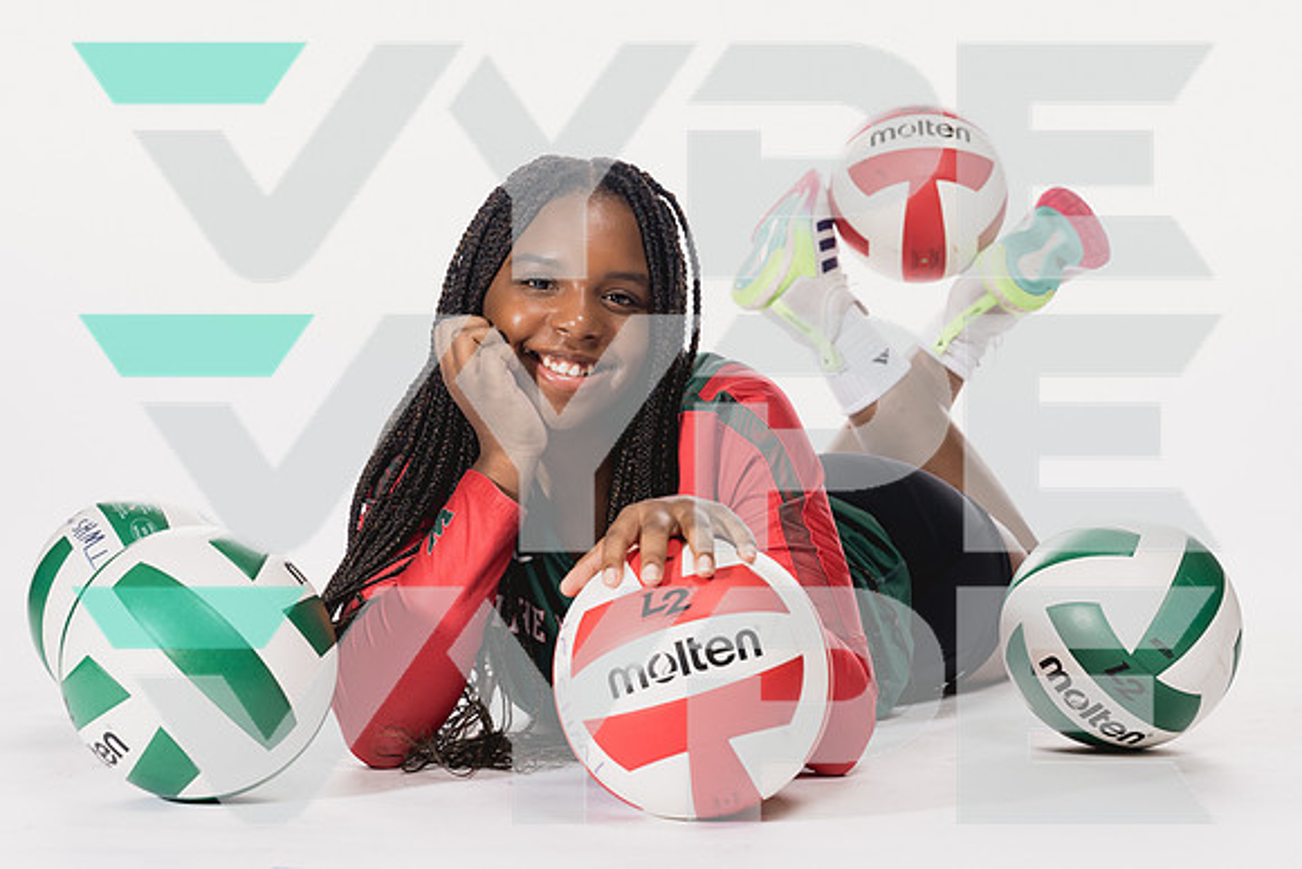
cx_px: 651
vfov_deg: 17.9
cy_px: 412
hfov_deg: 26.6
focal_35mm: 76
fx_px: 2755
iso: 400
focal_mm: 70
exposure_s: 1/250
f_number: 5.6
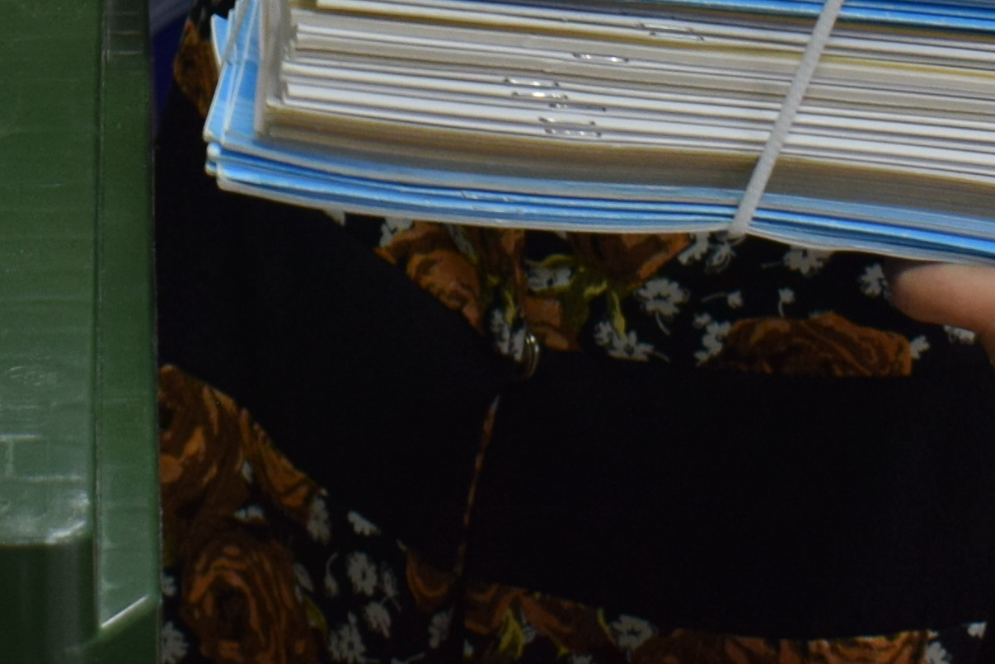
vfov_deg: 7.9
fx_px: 4533
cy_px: -830
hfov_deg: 12.5
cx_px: 410
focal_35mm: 164
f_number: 5
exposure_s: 1/100
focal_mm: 22
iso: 400
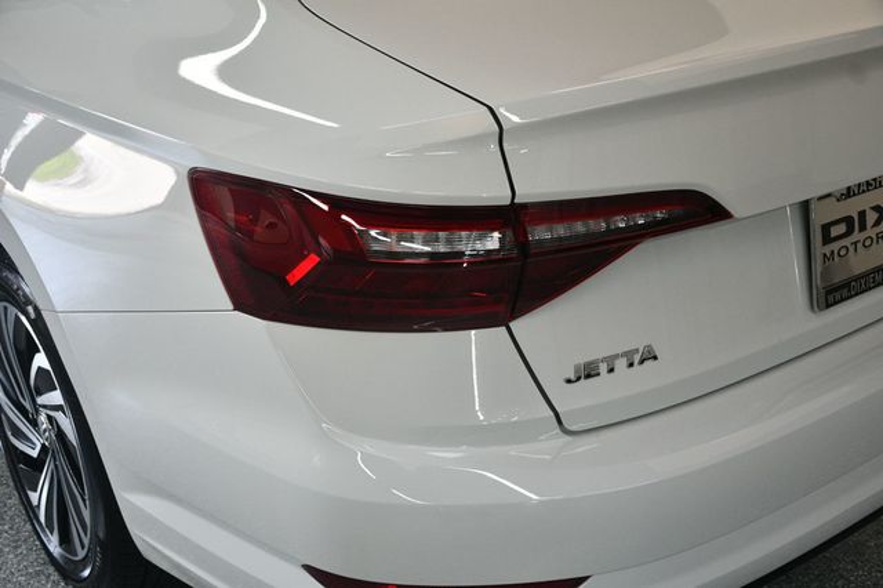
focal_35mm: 45
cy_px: 294
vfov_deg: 29.8
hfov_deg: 43.6
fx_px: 1103
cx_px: 442
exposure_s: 1/160
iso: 800
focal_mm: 30
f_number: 4
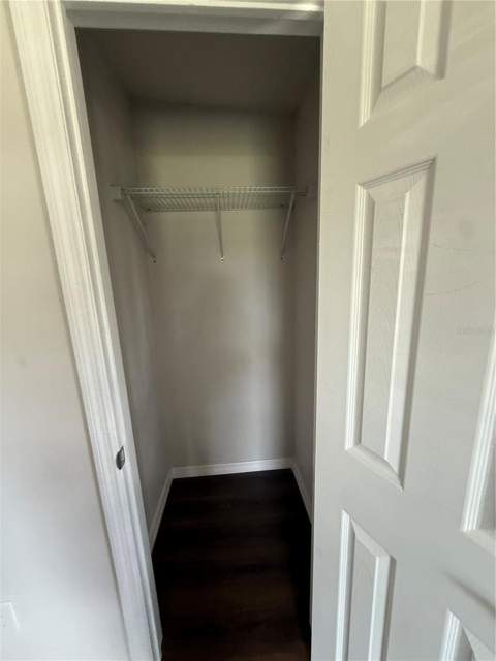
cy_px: 330
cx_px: 248
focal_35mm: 14
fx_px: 267
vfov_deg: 102.1
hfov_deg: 85.7
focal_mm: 2.22
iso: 320
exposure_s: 1/99
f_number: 2.2
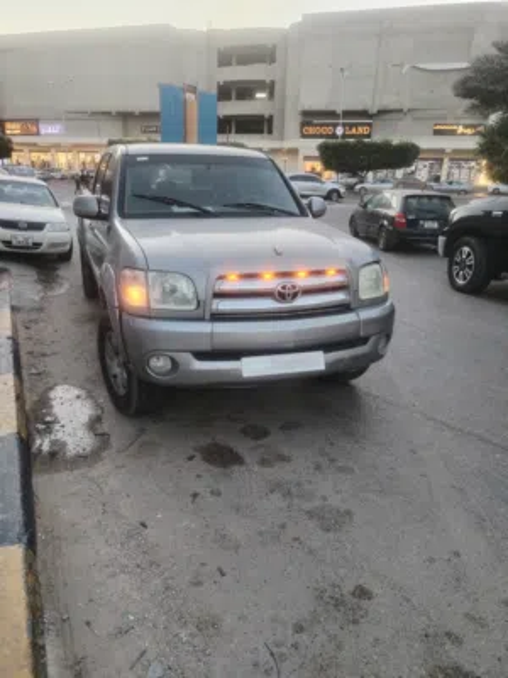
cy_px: 339
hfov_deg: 53.1
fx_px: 509
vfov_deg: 67.3
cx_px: 254
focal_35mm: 26
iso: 316
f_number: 1.8
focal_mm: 4.75
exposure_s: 1/60
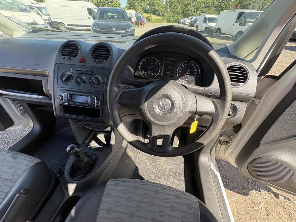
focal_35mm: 14
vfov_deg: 85.7
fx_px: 120
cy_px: 111
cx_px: 148
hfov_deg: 102.1
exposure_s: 1/229
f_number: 2.2
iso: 64
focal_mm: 2.22
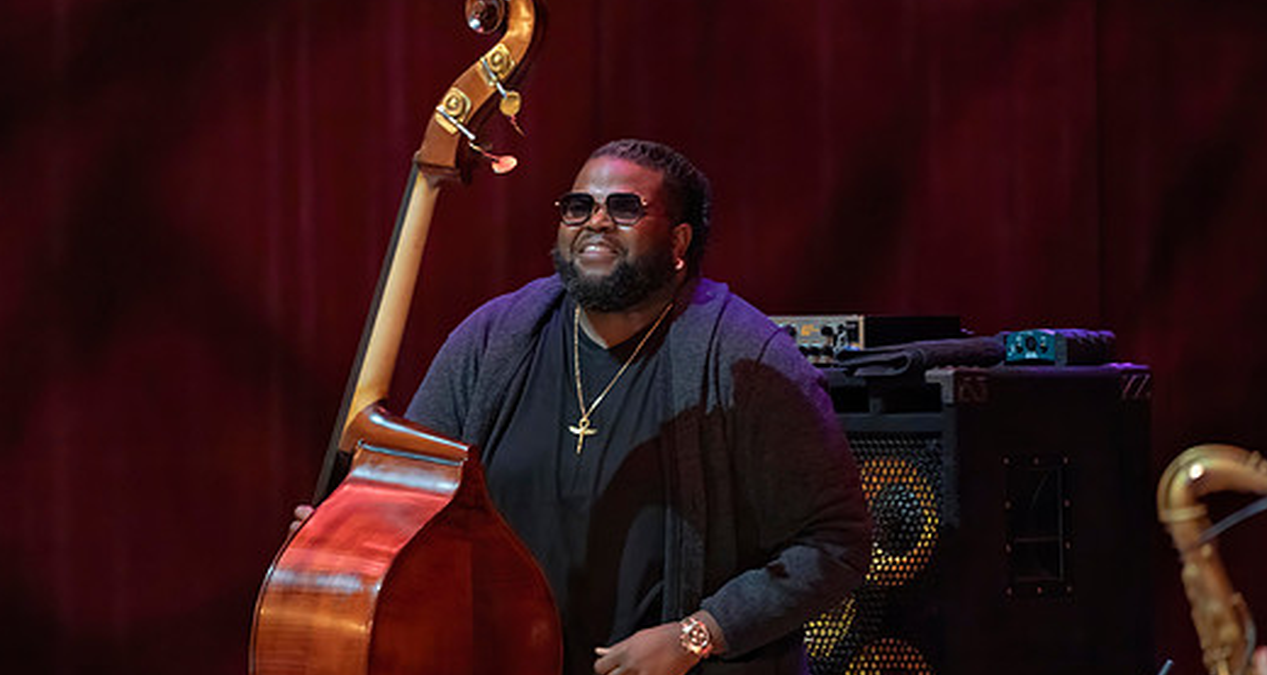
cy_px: 356
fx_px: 15693
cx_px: 595
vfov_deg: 2.5
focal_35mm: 473
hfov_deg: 4.6
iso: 5000
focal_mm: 400
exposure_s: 1/320
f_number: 5.6
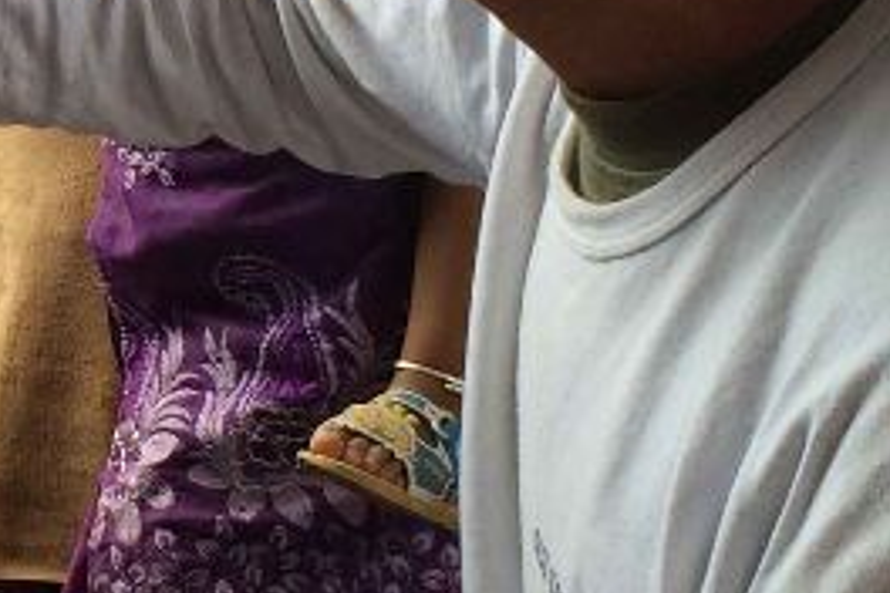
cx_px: -212
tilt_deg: -10.1
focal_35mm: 137
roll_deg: +2.0
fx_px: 3387
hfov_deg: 14.4
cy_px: 226
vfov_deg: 10.0
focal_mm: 4.15
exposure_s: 1/191
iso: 32
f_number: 2.2
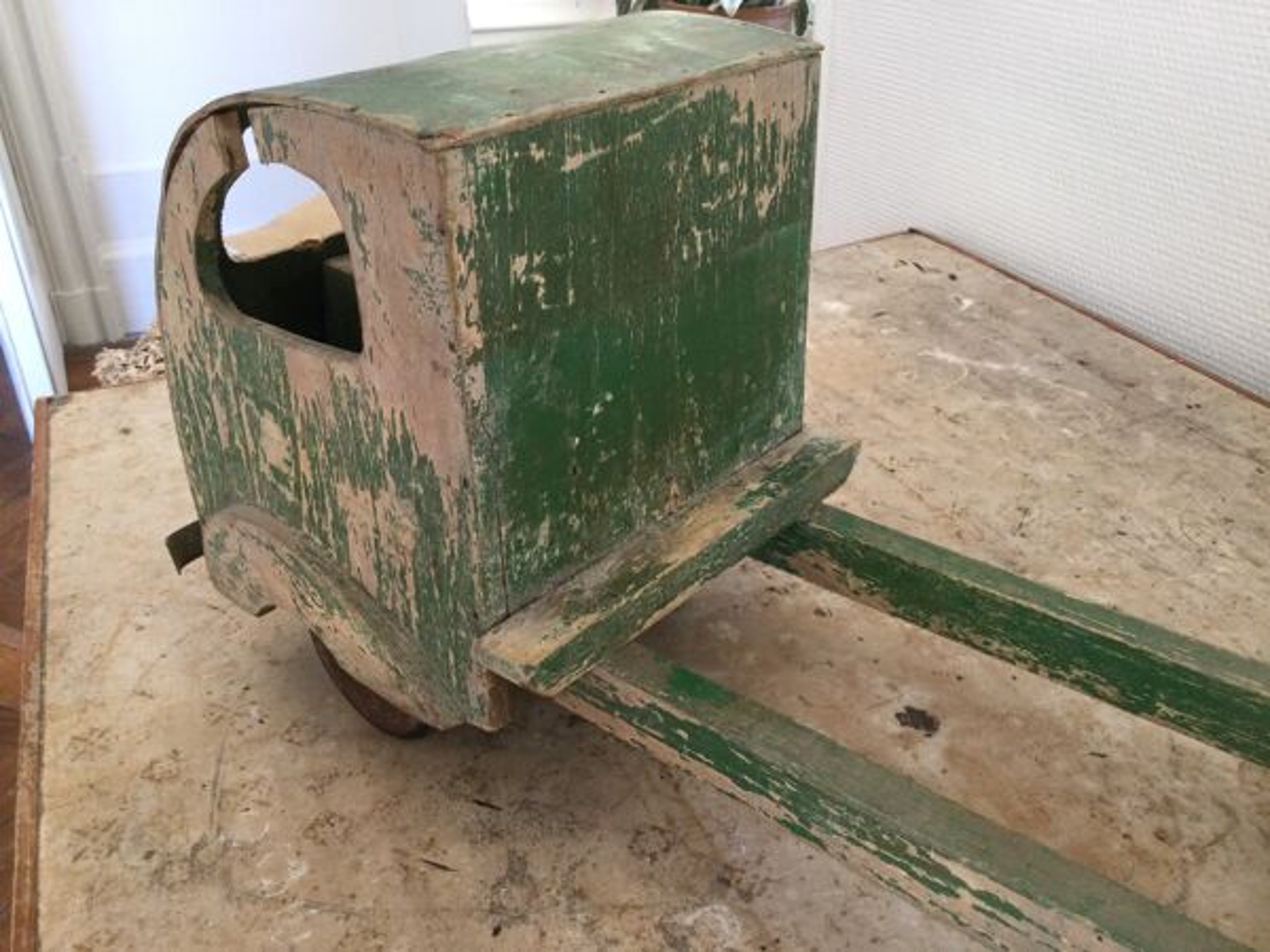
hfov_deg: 58.4
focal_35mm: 31
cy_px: 476
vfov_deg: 45.4
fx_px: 1137
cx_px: 635
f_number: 2.4
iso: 80
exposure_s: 1/33
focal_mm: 3.3
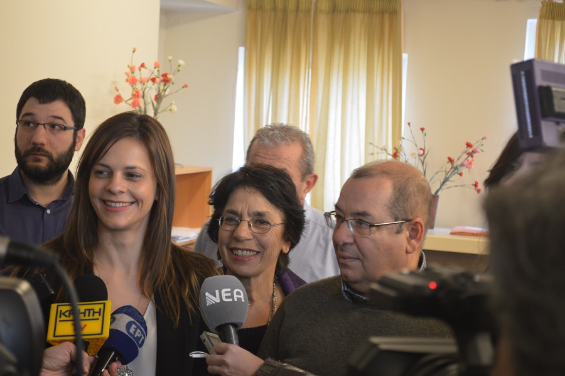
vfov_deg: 18.9
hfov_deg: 28.1
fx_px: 1129
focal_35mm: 72
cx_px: 282
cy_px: 188
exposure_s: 1/25
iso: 400
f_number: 5.3
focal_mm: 48
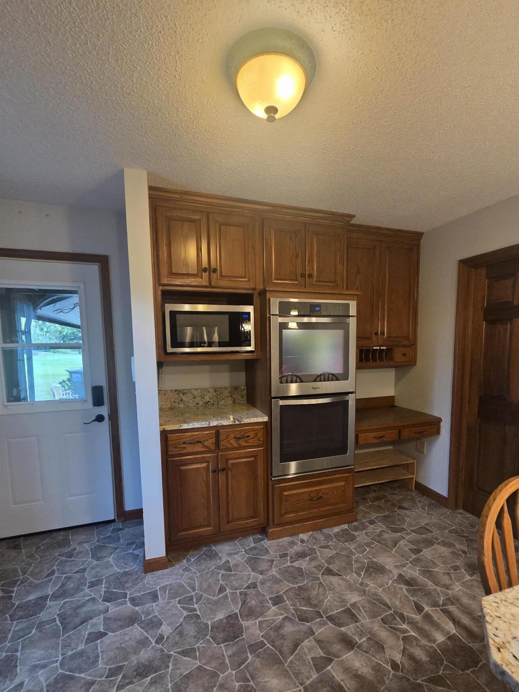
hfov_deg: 81.7
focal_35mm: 15
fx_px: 300
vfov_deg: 97.9
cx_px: 269
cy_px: 379
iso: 640
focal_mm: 2.2
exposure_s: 1/60
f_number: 2.2
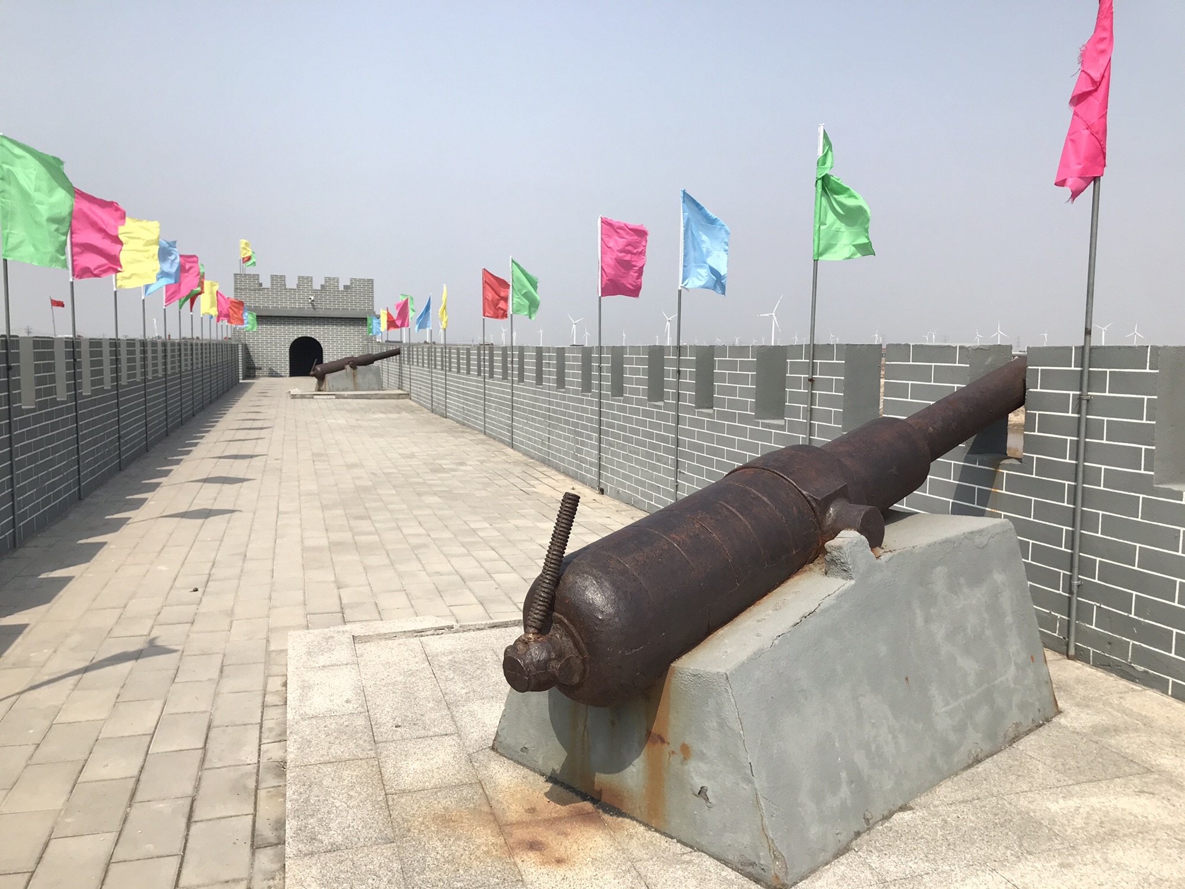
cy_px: 444
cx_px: 592
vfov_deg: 49.7
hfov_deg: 63.4
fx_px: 959
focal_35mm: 28
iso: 20
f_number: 1.8
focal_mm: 3.99
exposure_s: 1/2283
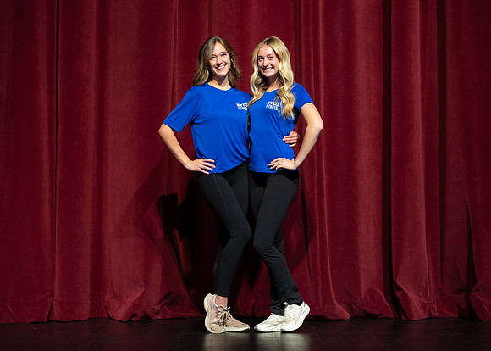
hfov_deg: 24.8
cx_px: 244
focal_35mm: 80
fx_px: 1118
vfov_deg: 17.8
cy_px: 162
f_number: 4.5
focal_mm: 70
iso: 1600
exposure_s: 1/200
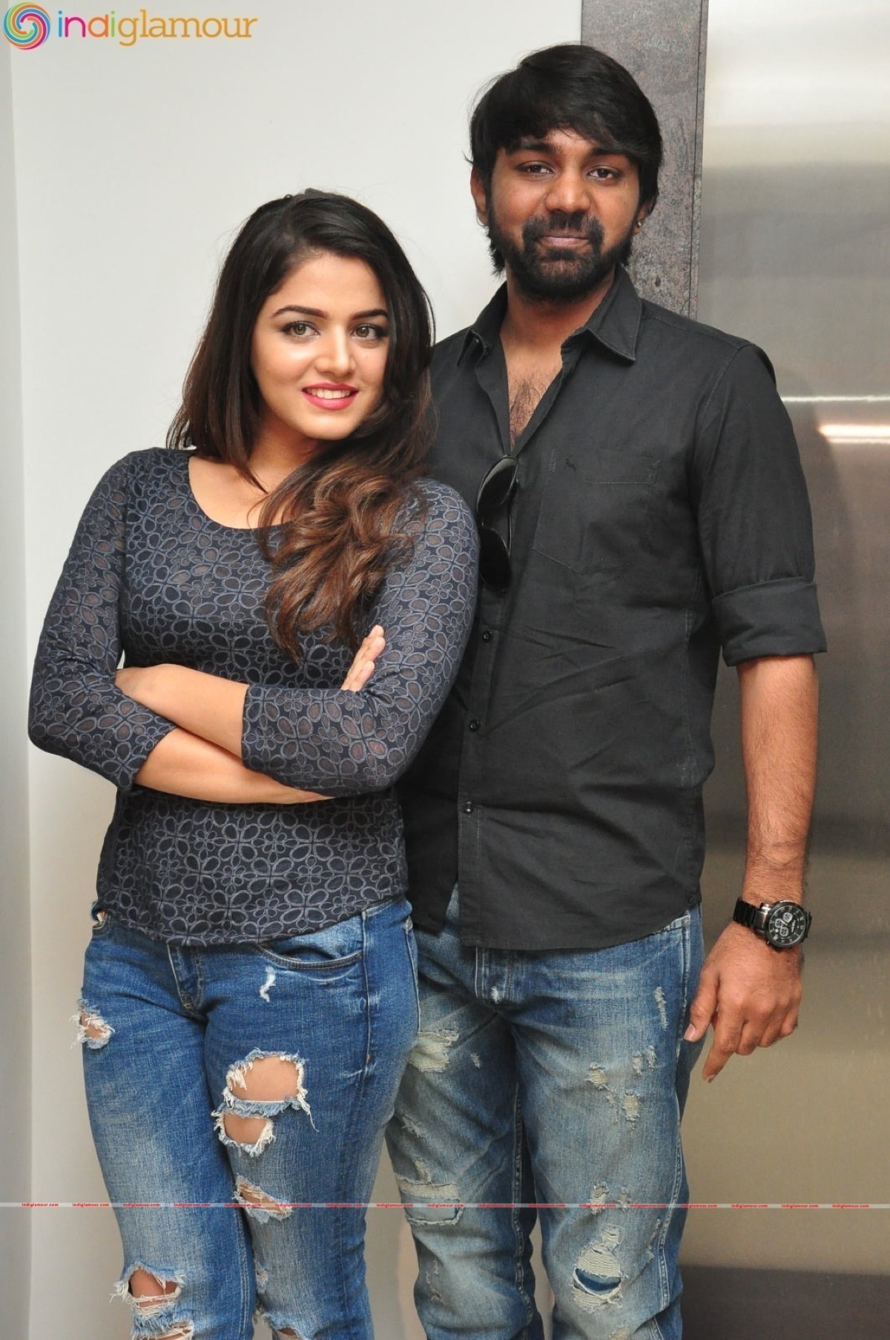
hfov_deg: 26.4
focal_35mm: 51
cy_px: 670
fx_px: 1897
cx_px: 445
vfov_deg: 38.9
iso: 1600
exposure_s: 1/125
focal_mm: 34
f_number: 9
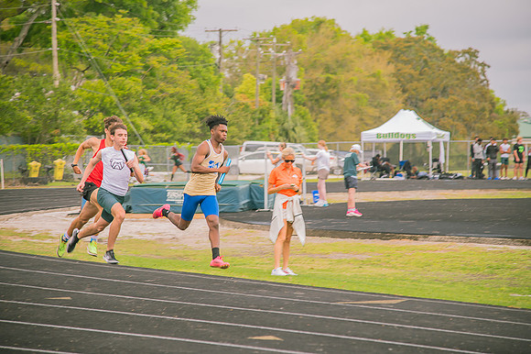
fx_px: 1769
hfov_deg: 17.1
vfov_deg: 11.4
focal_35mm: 120
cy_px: 177
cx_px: 266
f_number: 4
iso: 200
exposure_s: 1/200
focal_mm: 120
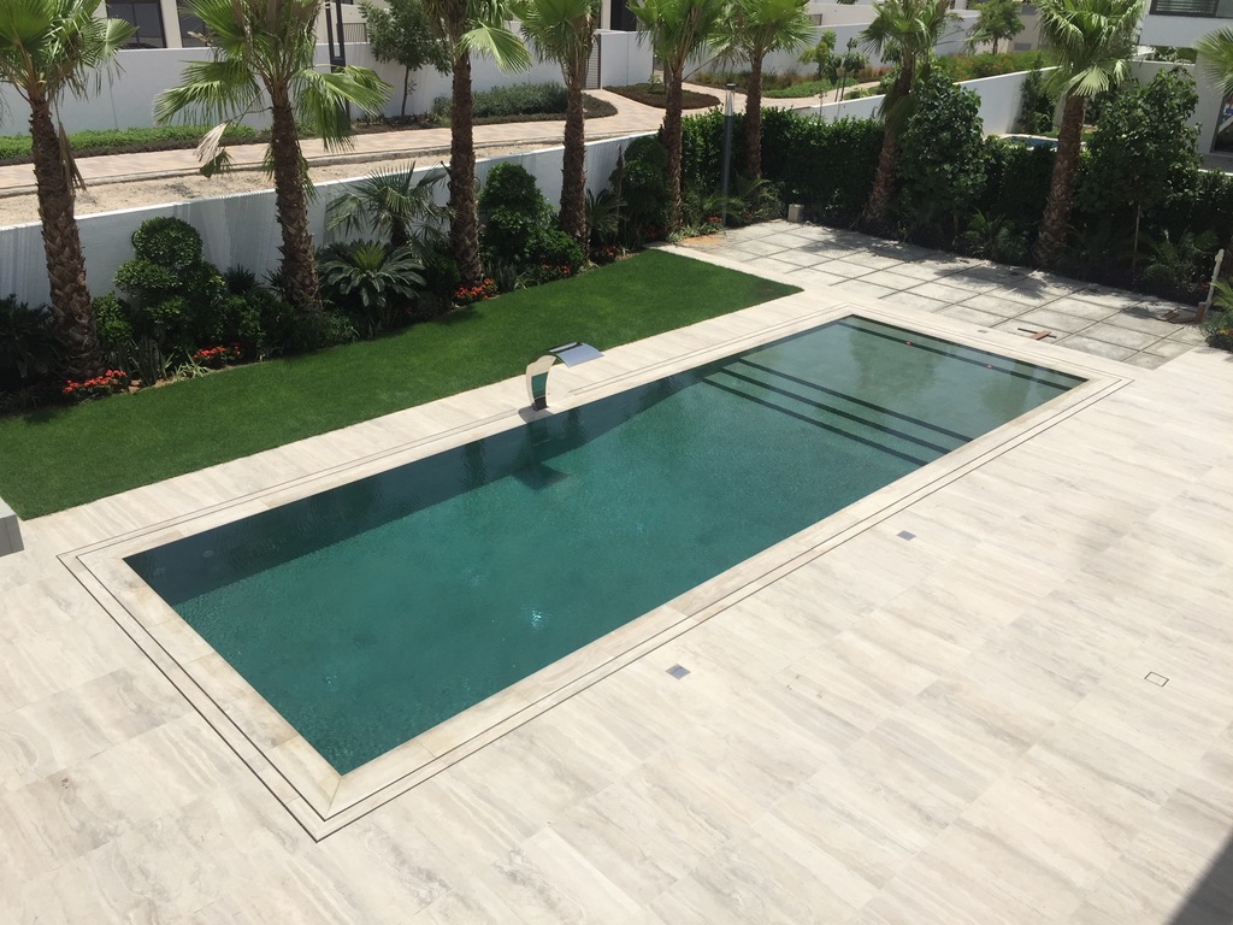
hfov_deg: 61.7
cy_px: 462
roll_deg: -3.3
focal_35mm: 29
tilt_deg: -23.5
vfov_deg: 48.2
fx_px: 1033
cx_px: 616
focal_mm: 4.15
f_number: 2.2
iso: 32
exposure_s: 1/2825
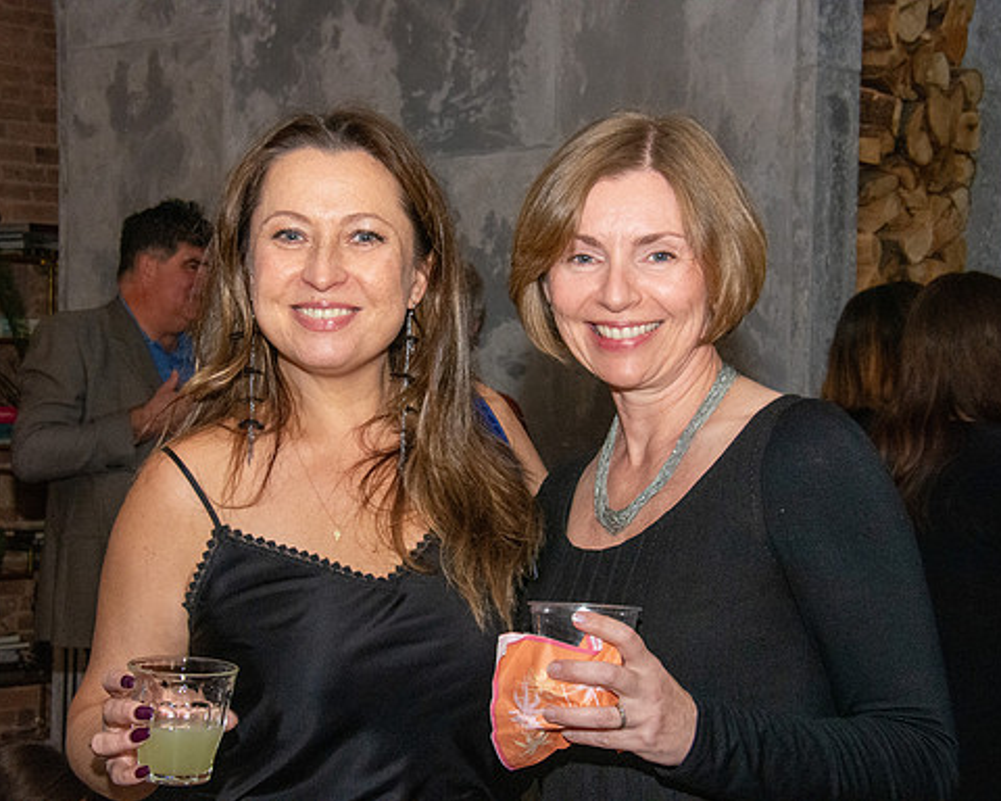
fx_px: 2518
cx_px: 446
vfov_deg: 18.1
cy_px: 402
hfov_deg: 22.5
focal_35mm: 85
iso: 5000
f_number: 14
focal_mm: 50
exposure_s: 1/200
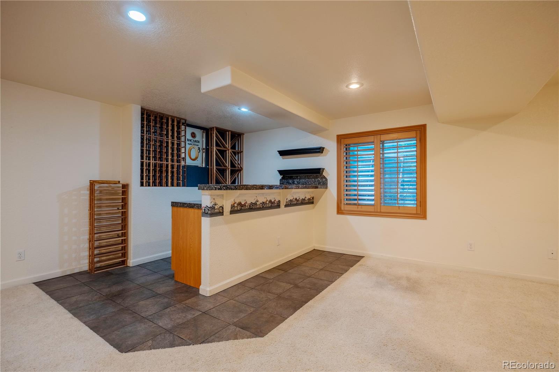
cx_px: 280
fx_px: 248
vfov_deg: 73.7
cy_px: 186
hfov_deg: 96.7
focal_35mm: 16
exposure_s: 1/125
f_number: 6.3
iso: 320
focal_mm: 16
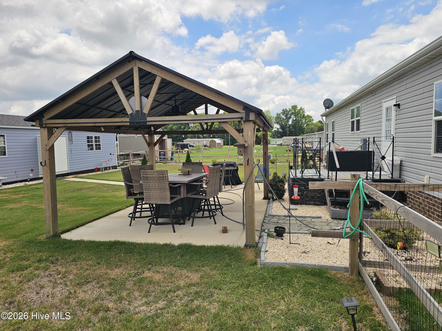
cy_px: 166
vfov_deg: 58.9
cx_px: 221
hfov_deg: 73.9
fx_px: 294
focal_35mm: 23
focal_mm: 6.3
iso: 10
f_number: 1.7
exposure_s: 1/841
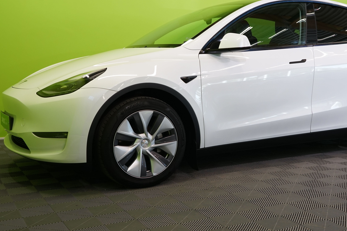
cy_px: 91
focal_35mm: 50
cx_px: 215
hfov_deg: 39.4
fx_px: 482
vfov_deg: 26.9
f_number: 6.3
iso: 500
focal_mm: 32
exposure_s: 1/40
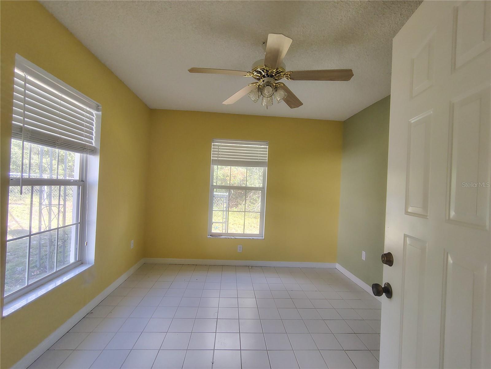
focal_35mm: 16
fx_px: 227
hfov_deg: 94.5
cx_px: 246
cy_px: 184
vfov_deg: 78.1
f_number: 2.2
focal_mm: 2.13
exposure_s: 1/62.9
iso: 200
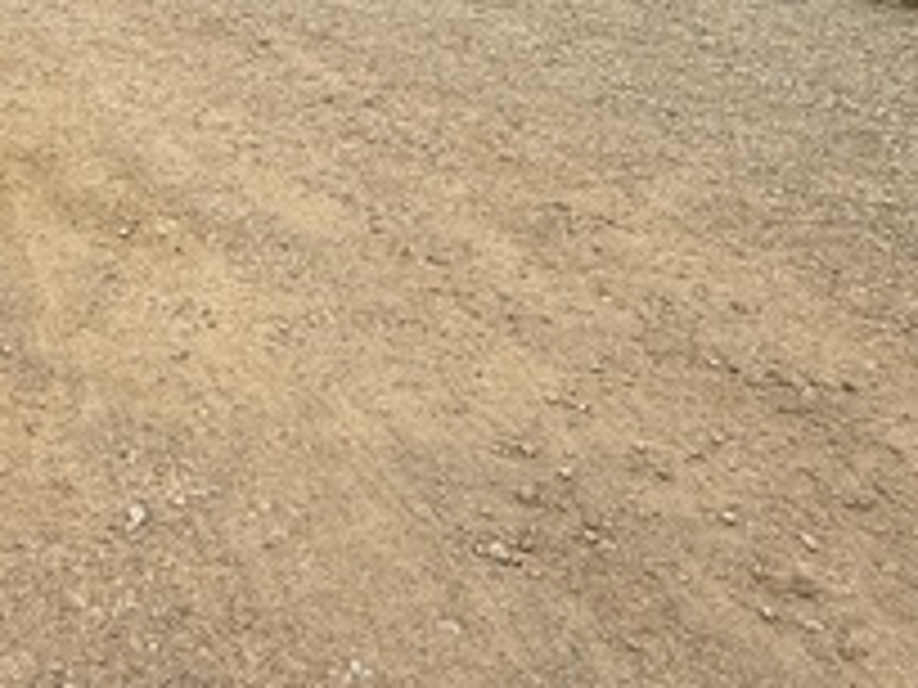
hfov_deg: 39.3
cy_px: -72
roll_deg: -0.5
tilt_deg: -6.9
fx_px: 1167
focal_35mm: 44
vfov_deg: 29.6
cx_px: 63
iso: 50
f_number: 2.2
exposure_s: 1/117
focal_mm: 2.22
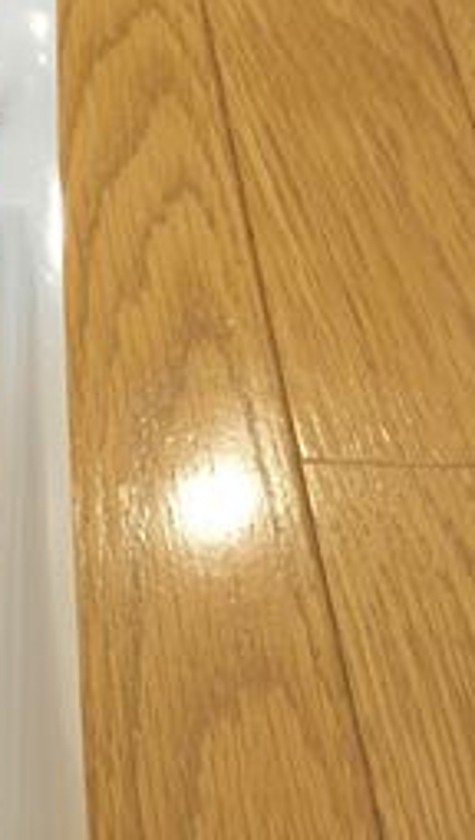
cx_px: -303
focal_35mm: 68
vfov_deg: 30.6
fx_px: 1518
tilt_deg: -56.8
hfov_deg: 15.8
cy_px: 596
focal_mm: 4.15
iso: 125
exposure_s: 1/30
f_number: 2.2
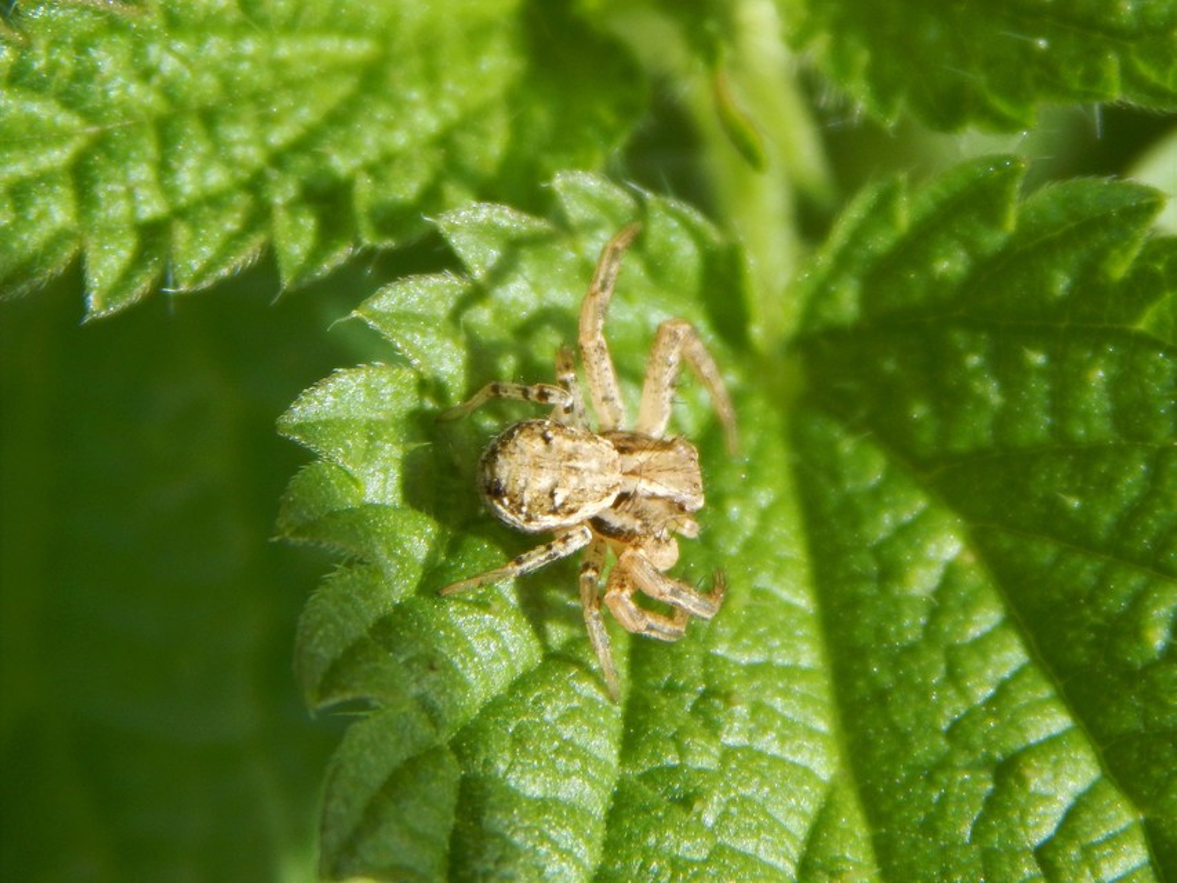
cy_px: 442
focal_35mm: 160
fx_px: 5441
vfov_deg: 9.3
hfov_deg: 12.3
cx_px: 588
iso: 200
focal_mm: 28.7
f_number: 5.1
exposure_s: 1/250
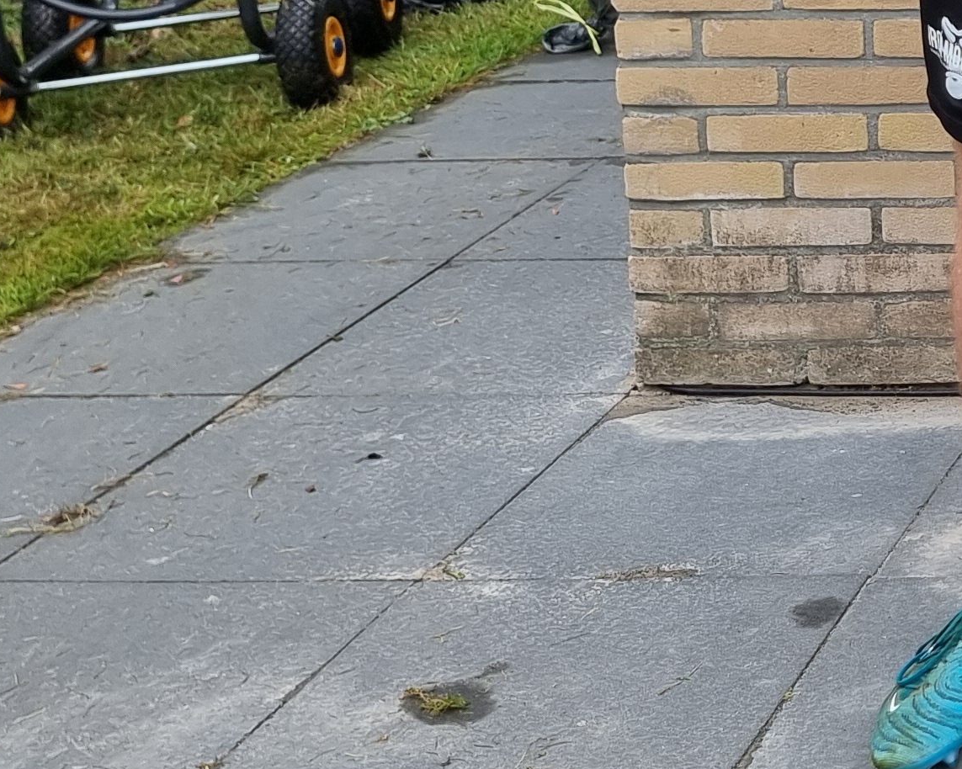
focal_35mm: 82
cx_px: 1578
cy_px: -247
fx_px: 2334
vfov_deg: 17.5
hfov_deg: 19.3
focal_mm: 6.7
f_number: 1.8
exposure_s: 1/142
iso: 50
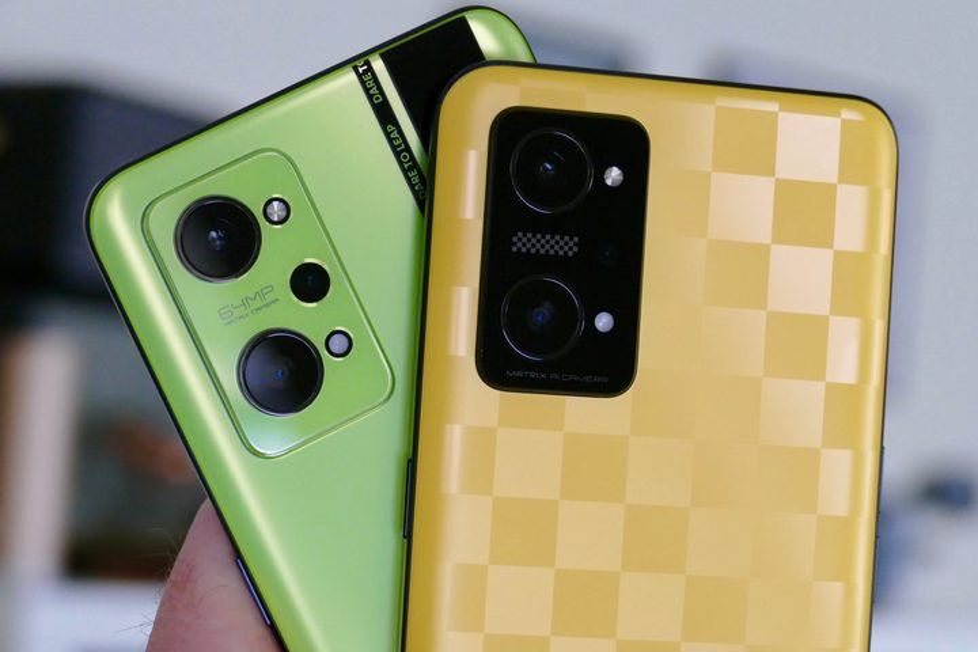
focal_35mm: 100
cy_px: 326
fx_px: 2716
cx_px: 489
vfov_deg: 13.7
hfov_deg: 20.4
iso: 1600
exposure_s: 1/80
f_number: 4
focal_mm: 36.53
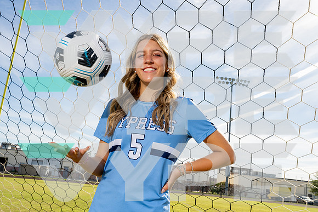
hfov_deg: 49.5
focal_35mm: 39
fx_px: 345
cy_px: 106
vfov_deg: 34.2
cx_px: 159
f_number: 11
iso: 200
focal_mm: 39
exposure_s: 1/250
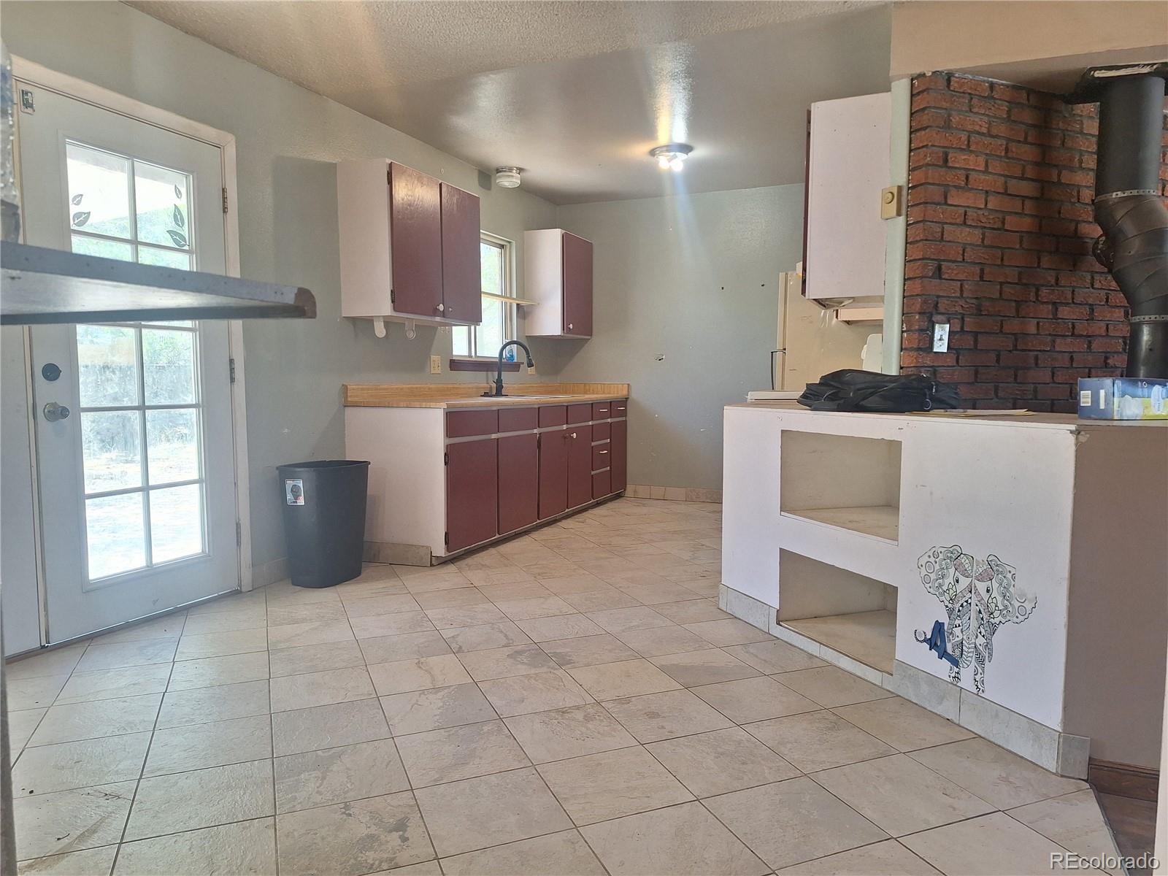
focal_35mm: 23
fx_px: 776
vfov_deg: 58.9
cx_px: 584
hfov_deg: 73.9
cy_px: 438
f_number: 1.8
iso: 80
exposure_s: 1/120
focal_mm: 5.54
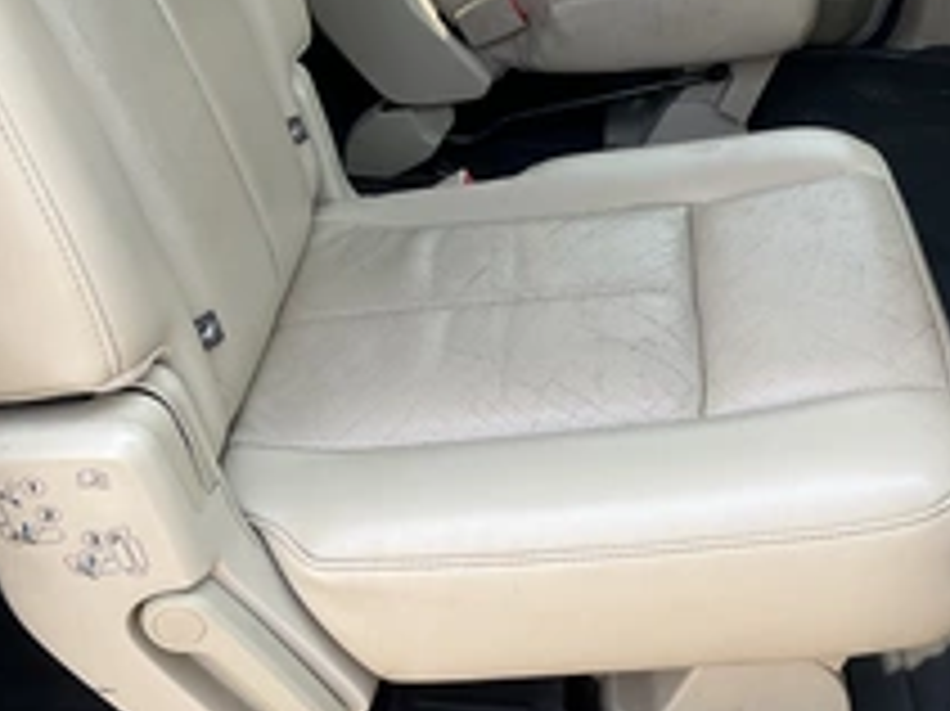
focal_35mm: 55
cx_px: 635
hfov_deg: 34.6
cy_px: 207
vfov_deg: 26.3
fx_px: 1509
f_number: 1.8
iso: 20
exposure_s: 1/156
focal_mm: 3
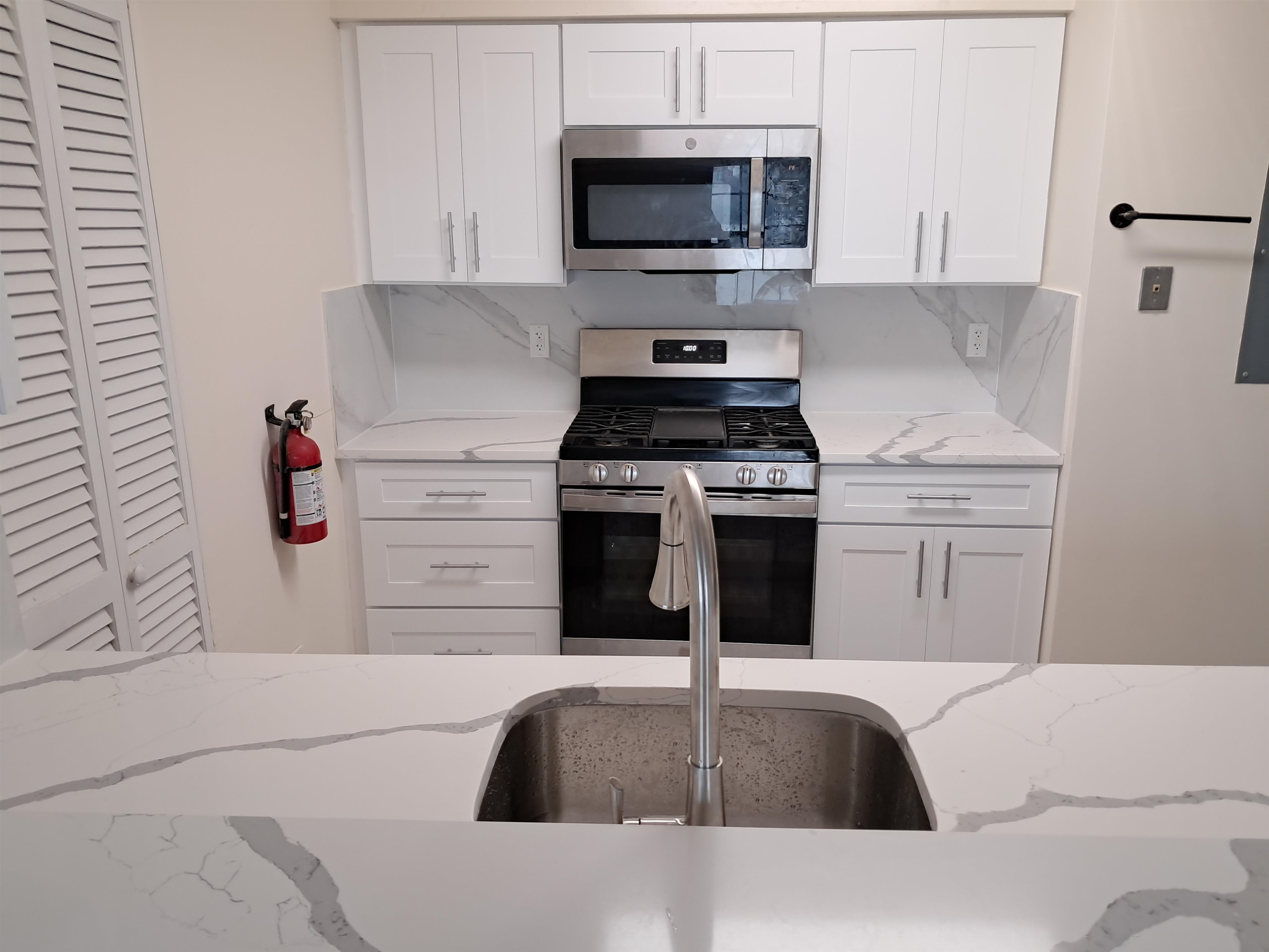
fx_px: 990
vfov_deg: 51.4
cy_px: 476
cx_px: 634
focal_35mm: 27
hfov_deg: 65.3
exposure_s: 1/50
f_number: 1.8
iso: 160
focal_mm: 4
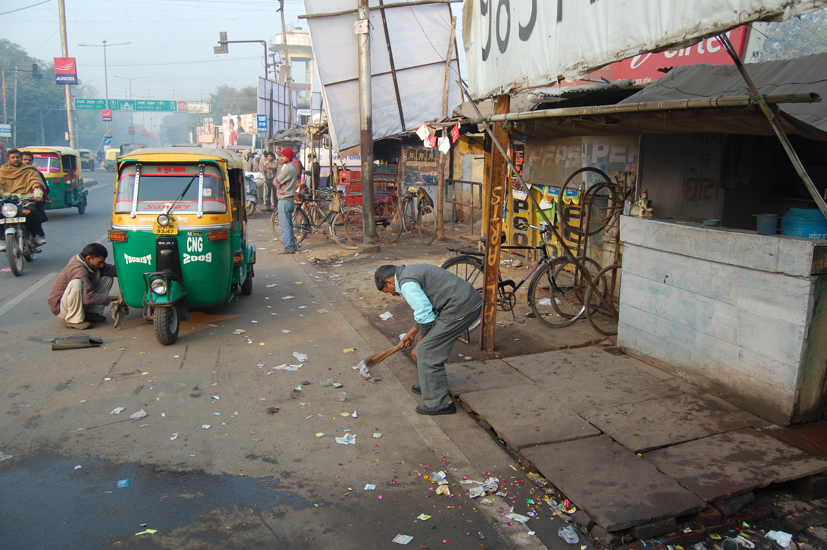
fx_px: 620
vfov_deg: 47.8
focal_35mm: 27
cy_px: 275
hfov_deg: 67.4
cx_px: 414
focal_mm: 18
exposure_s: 1/160
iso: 200
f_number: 6.3
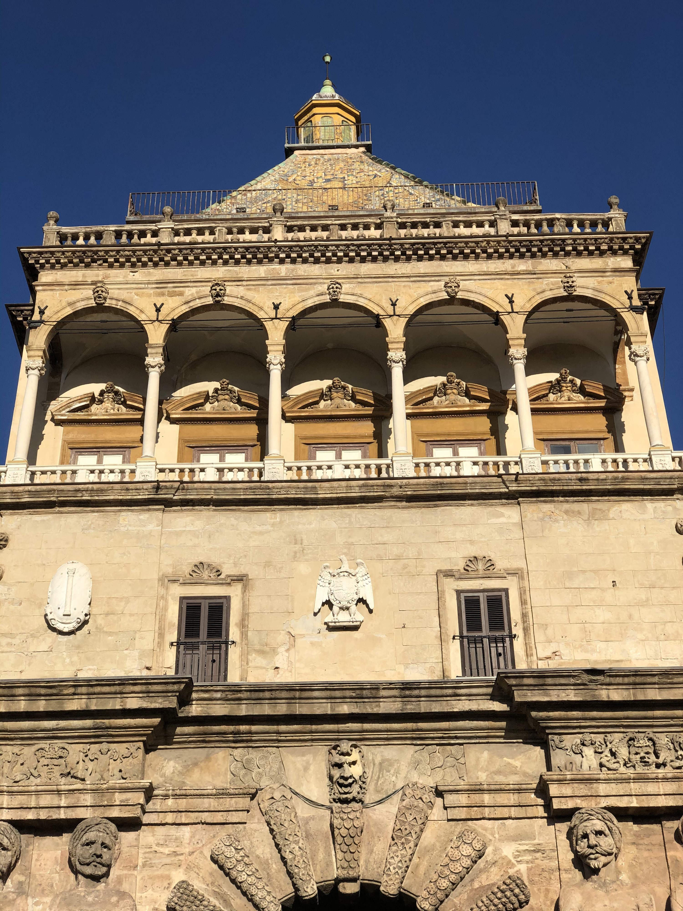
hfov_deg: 28.0
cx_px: 342
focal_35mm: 52
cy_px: 456
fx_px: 1368
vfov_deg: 36.8
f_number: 2.4
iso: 16
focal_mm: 6
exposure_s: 1/1779
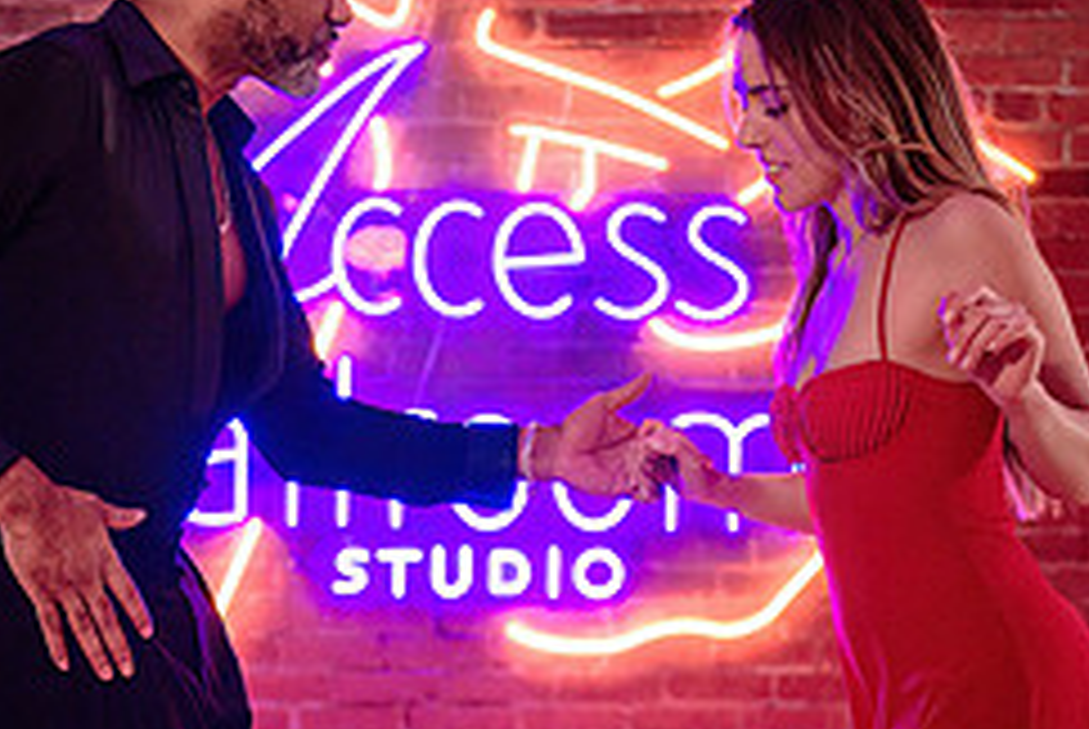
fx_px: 2271
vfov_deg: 18.1
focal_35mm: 75
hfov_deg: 26.9
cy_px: 586
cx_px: 428
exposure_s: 1/320
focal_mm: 28
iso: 2500
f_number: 1.4
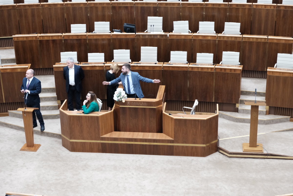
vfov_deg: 22.3
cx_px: 146
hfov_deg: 32.9
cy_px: 98
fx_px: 496
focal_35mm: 61
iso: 2000
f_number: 4
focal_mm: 40.7
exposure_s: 1/80
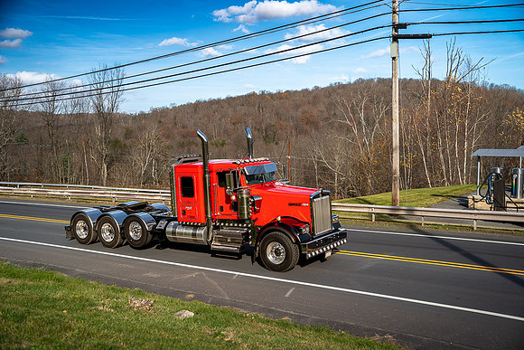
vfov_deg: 35.1
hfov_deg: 50.7
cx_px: 262
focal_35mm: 38
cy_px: 175
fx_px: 553
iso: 125
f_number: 2.2
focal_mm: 38
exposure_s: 1/160
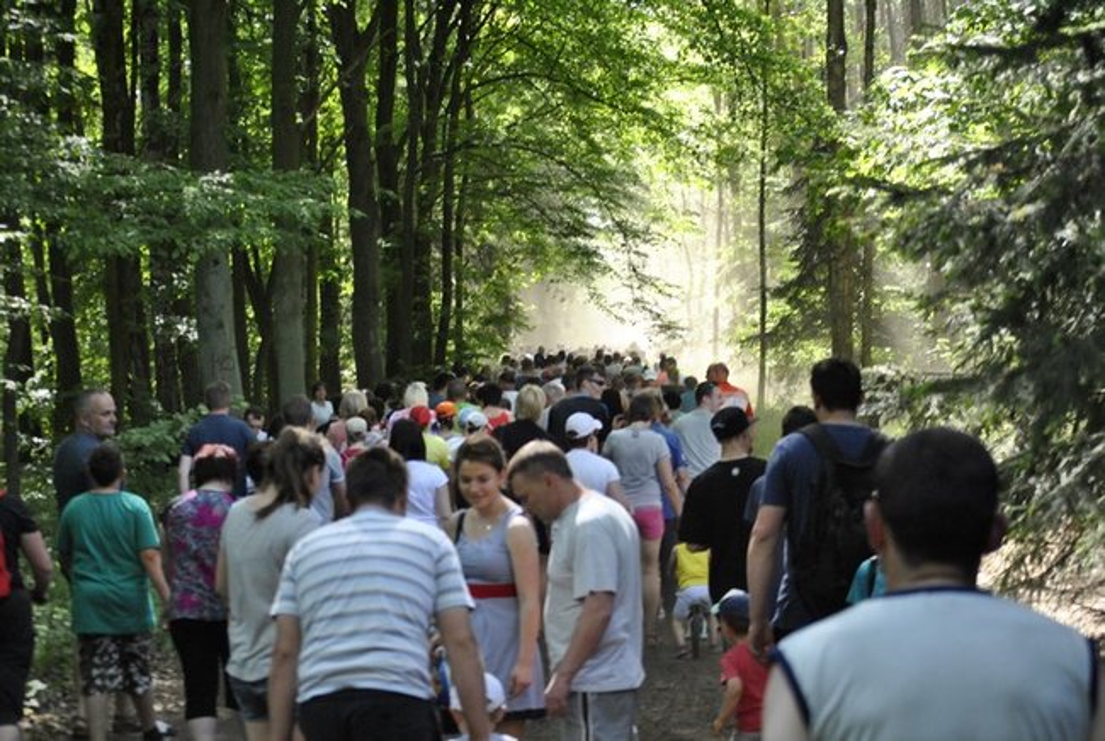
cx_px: 552
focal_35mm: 82
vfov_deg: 16.6
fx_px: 2537
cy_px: 370
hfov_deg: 24.6
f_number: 4
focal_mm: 55
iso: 800
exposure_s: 1/320
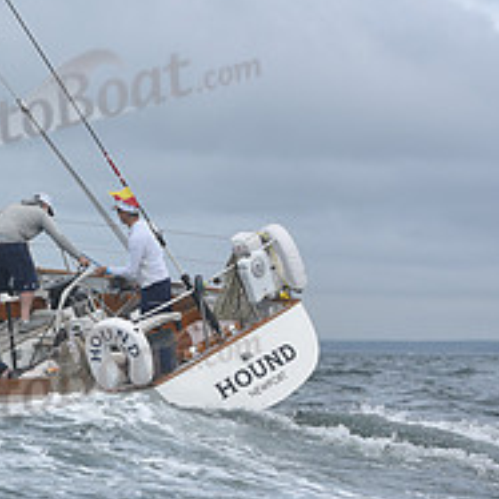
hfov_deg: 9.2
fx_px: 3017
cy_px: 282
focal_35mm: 185
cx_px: -251
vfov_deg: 9.5
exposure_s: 1/1250
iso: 200
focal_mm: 70
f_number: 5
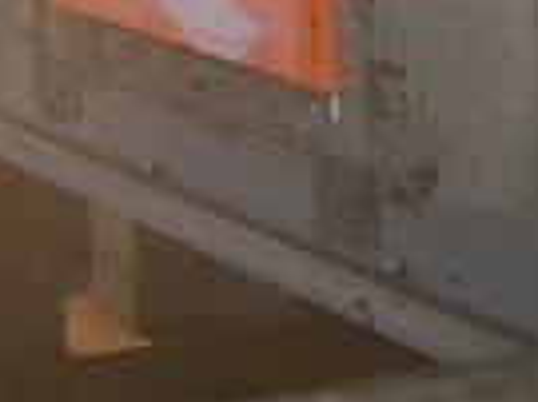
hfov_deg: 11.5
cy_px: -450
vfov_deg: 8.4
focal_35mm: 166
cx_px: -199
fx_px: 2578
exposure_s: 1/80
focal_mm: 5.8
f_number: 2.6
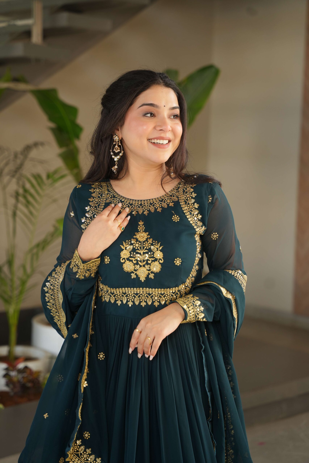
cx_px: 154
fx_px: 901
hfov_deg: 19.5
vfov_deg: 28.8
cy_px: 232
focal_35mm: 70
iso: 400
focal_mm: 70
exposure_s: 1/200
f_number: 3.2
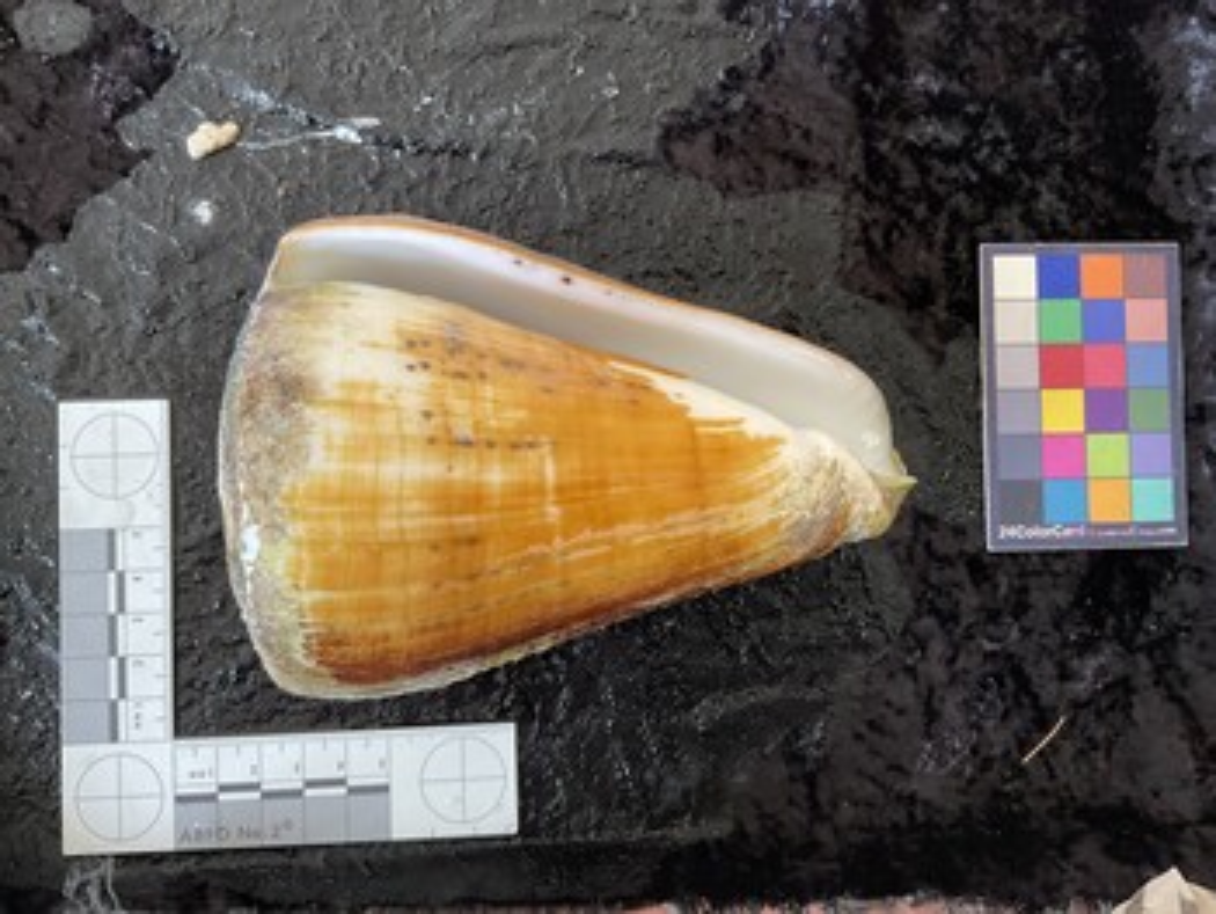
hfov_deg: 61.6
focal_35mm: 29
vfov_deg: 48.3
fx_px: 1019
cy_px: 457
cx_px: 608
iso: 80
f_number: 1.8
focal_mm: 3
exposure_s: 1/60
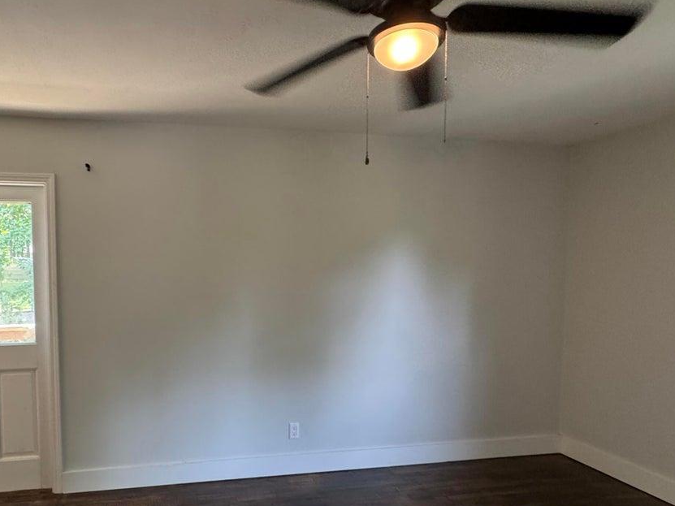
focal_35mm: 23
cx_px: 240
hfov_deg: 72.3
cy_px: 296
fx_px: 448
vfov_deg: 58.5
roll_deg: +0.3
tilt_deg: -3.8
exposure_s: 1/60
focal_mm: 2.22
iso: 320
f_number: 2.2
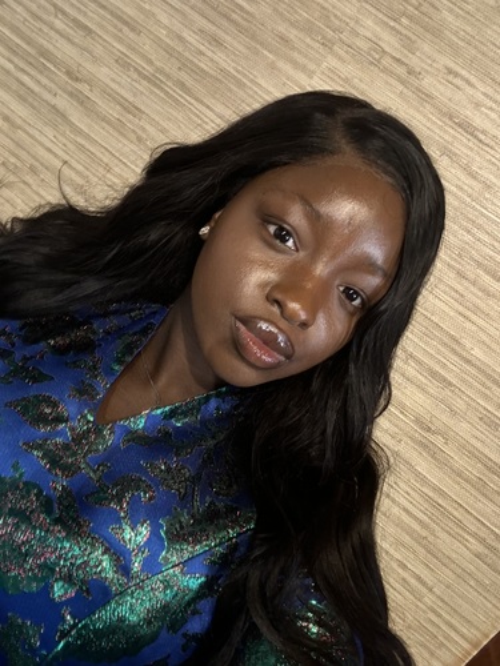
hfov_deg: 46.8
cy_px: 333
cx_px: 250
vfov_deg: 60.0
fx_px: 578
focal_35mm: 30
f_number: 1.9
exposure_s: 1/15
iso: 500
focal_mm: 2.69
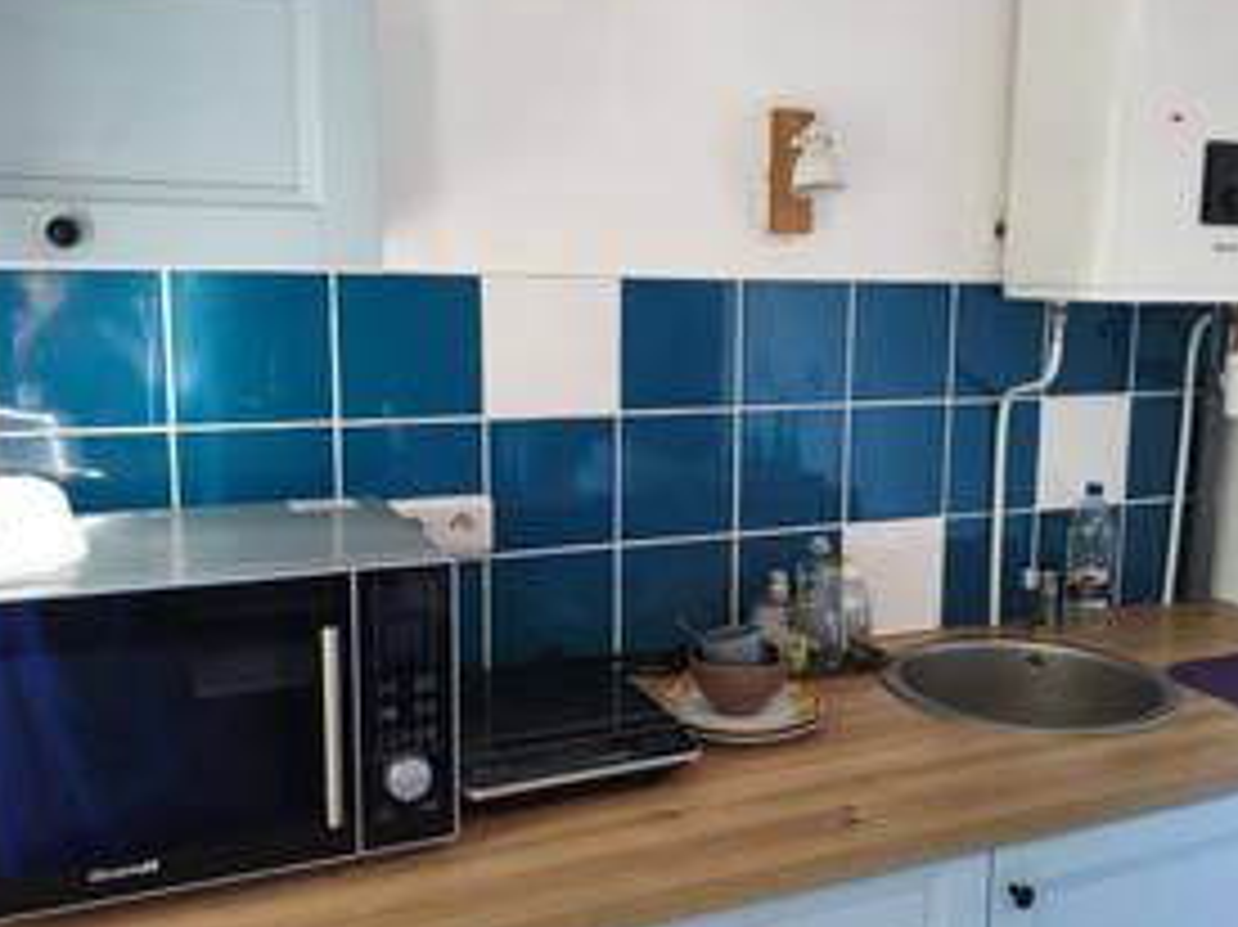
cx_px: 725
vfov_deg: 41.8
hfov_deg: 53.7
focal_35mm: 34
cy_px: 477
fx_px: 1215
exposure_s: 1/50
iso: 320
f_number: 1.5
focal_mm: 4.94
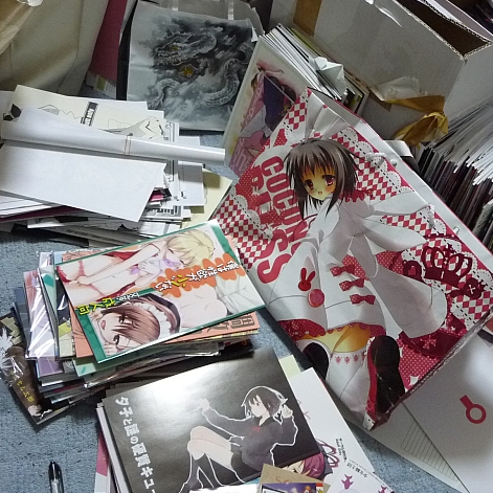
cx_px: 358
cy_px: 261
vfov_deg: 40.0
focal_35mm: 42
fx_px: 677
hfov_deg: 39.2
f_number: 3.3
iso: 400
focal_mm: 4.7
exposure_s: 1/20
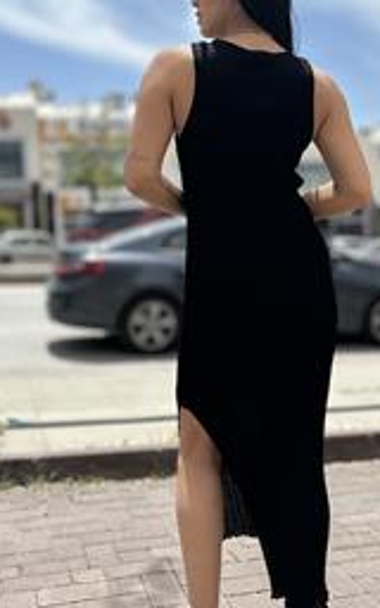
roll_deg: +2.1
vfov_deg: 47.2
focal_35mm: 41
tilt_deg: +3.0
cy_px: 186
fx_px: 679
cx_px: 245
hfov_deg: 31.1
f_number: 1.78
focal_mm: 6.86
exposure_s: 1/8197
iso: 80
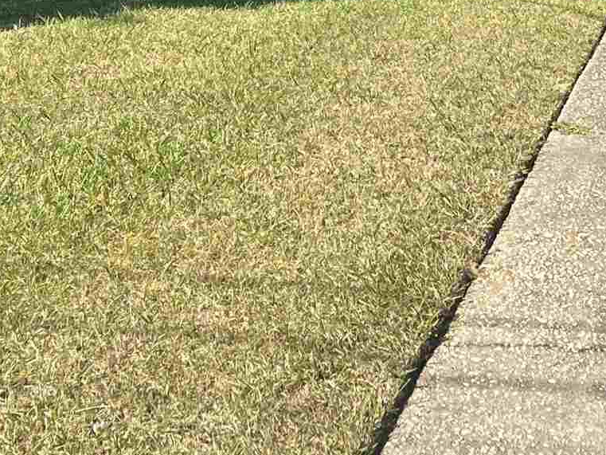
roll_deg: +0.1
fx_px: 1838
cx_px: 439
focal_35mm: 105
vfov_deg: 13.3
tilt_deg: -3.1
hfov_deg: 18.6
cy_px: -228
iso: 50
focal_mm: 5.7
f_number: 1.5
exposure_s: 1/1597
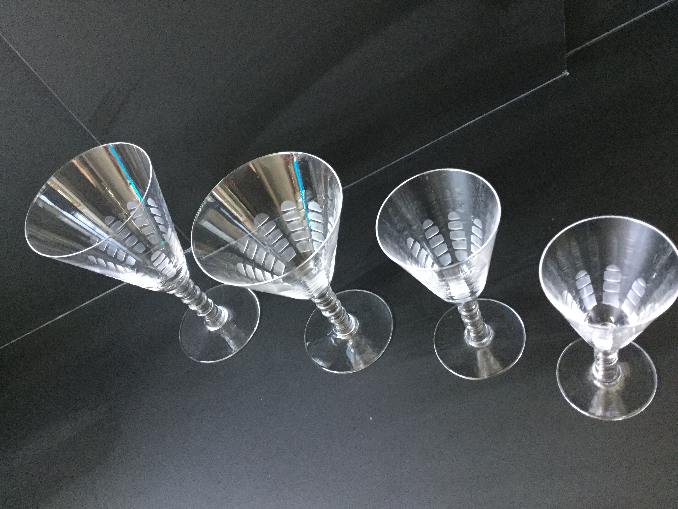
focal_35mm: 31
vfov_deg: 45.4
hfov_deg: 58.4
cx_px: 339
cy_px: 254
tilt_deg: -51.7
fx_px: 607
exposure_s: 1/25
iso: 200
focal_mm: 3.3
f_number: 2.4
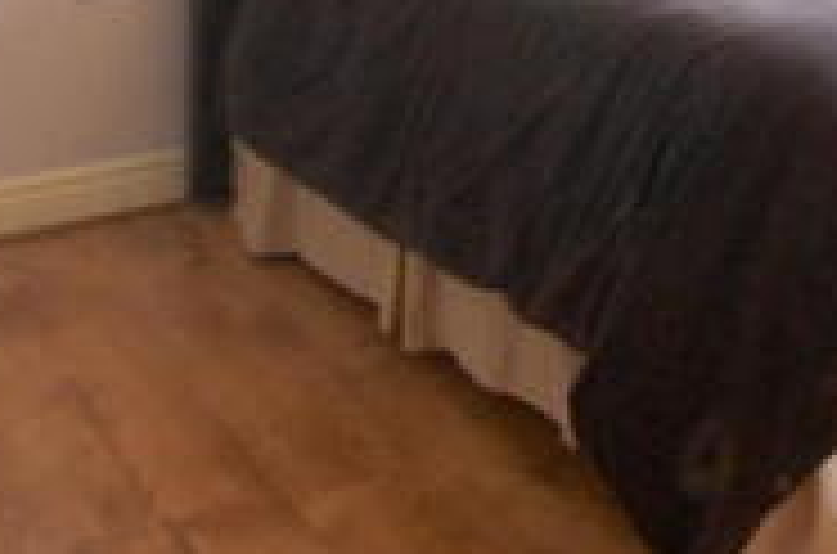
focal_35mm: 53
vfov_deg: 21.2
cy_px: -293
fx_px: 1229
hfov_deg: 30.7
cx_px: 1048
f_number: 22
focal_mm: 10
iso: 1600
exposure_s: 1/2.5
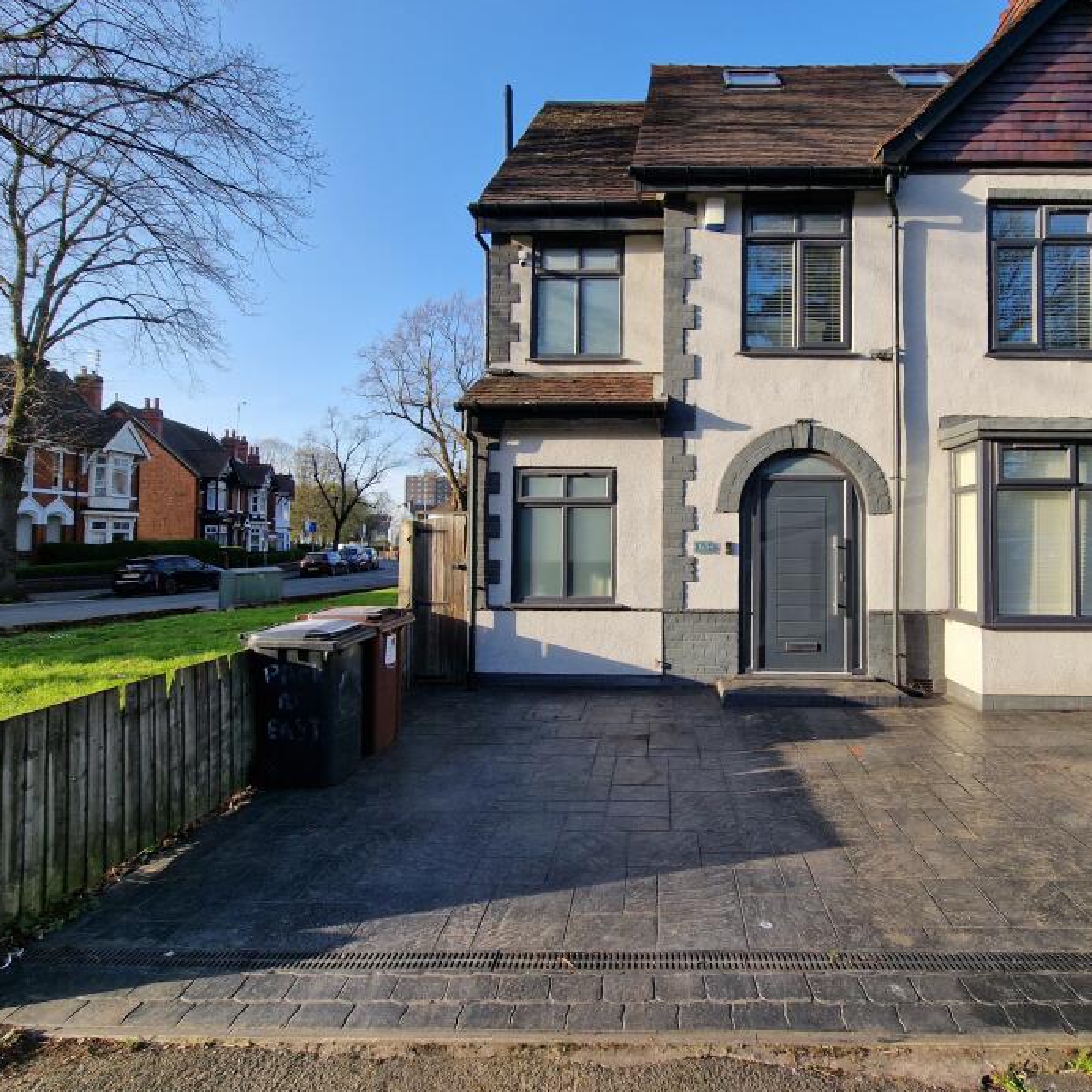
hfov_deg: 83.2
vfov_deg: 83.9
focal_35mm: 17
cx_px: 644
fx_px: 607
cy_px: 519
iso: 50
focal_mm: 2.2
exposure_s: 1/708
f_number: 2.2
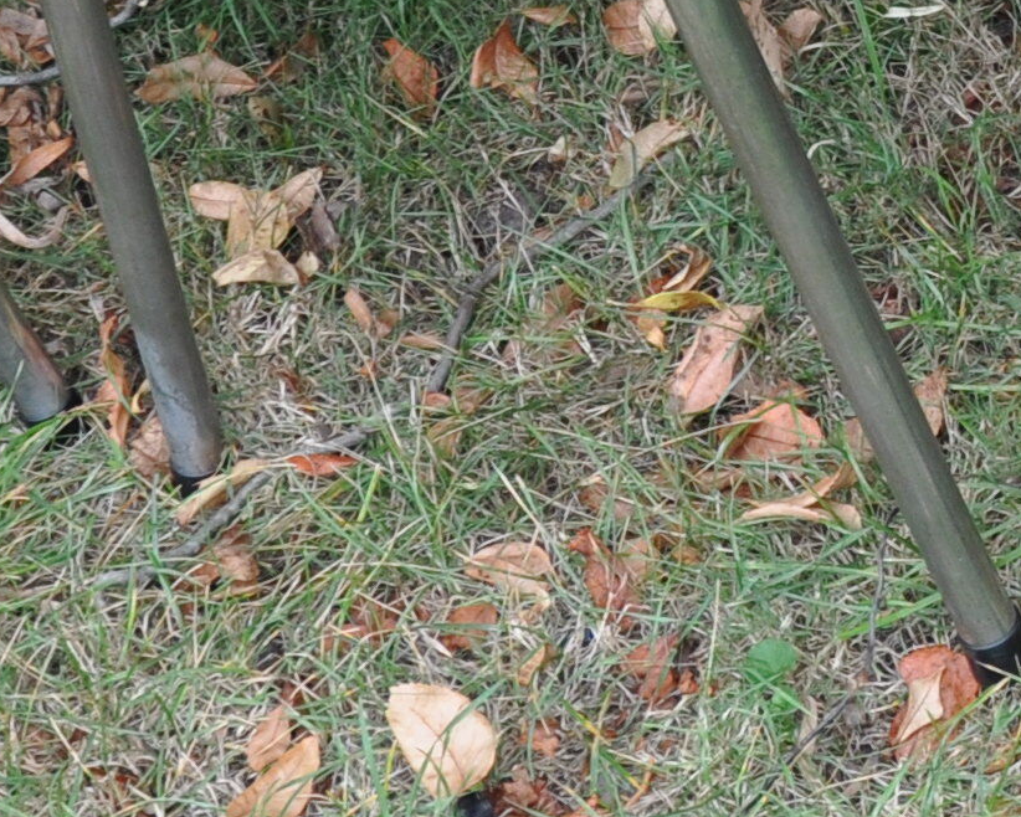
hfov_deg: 13.7
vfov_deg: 11.5
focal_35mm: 132
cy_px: -134
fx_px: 3990
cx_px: 1534
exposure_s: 1/125
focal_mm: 18
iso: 360
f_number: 5.6
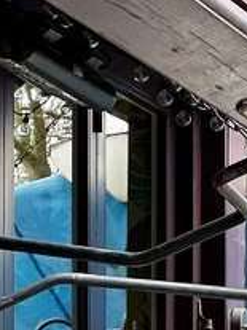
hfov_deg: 3.9
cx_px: 241
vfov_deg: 5.1
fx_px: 3629
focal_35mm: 381
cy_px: 561
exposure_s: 1/121
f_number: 2.8
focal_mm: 9
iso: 32
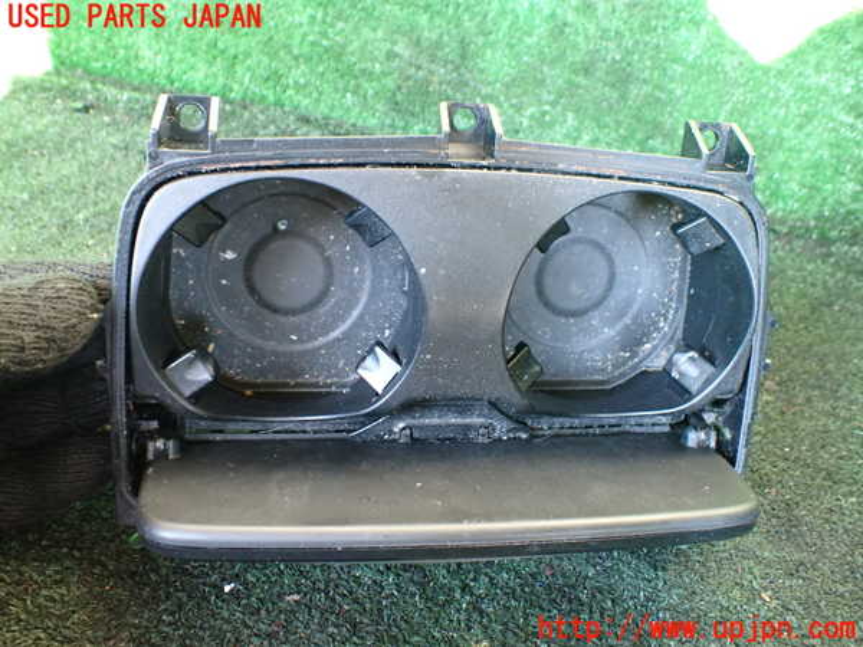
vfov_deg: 46.8
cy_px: 324
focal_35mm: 30
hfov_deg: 60.0
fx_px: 748
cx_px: 432
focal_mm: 5.4
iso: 800
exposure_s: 1/100
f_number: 2.3
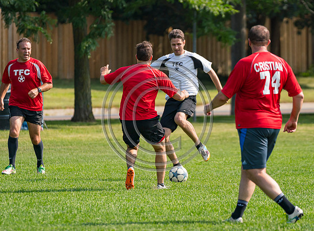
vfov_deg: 3.4
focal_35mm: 430
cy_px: 117
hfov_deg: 4.6
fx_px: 3867
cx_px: 213
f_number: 2.8
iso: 400
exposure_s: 1/5000
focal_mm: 200
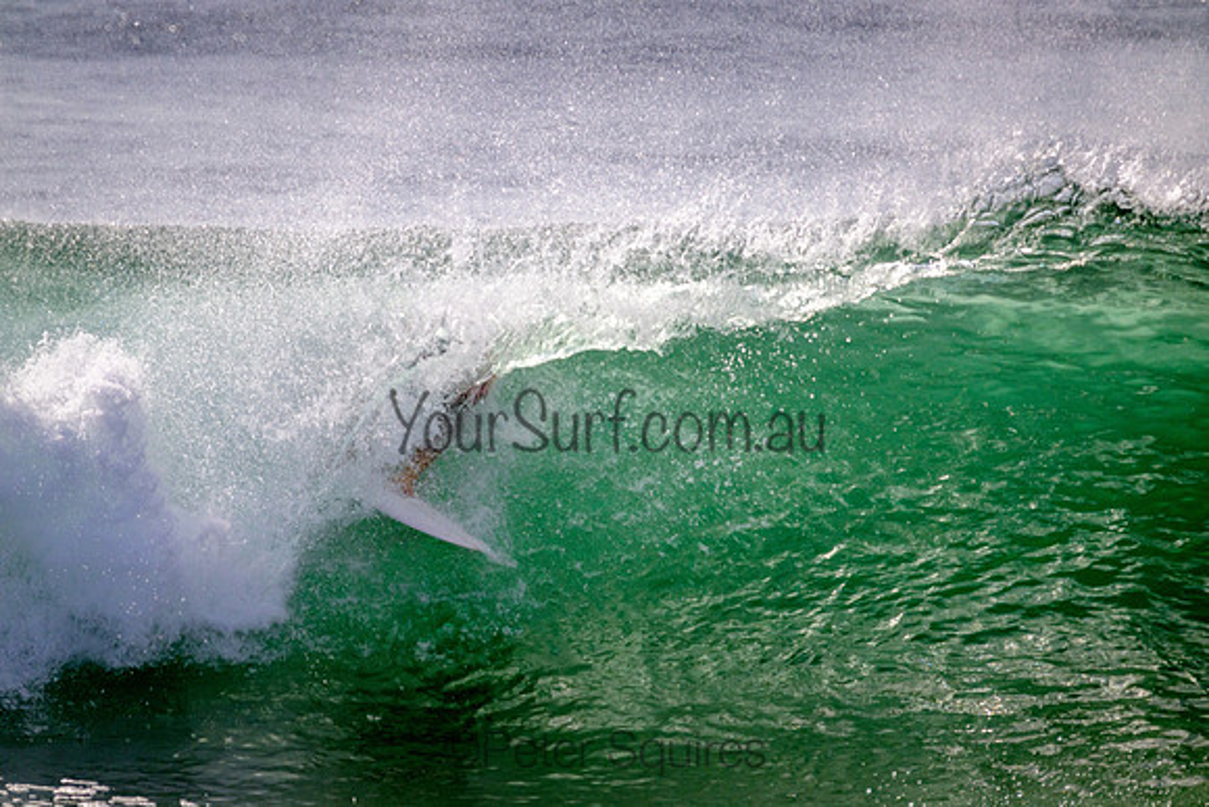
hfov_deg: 2.6
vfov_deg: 1.7
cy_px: 404
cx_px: 604
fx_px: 26872
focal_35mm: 800
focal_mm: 800
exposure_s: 1/2000
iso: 500
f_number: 11
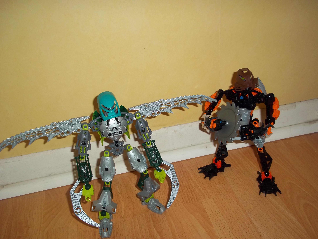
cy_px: 120
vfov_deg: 39.7
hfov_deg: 51.4
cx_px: 159
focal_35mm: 36
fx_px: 331
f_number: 3.1
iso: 160
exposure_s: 1/30
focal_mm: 6.5
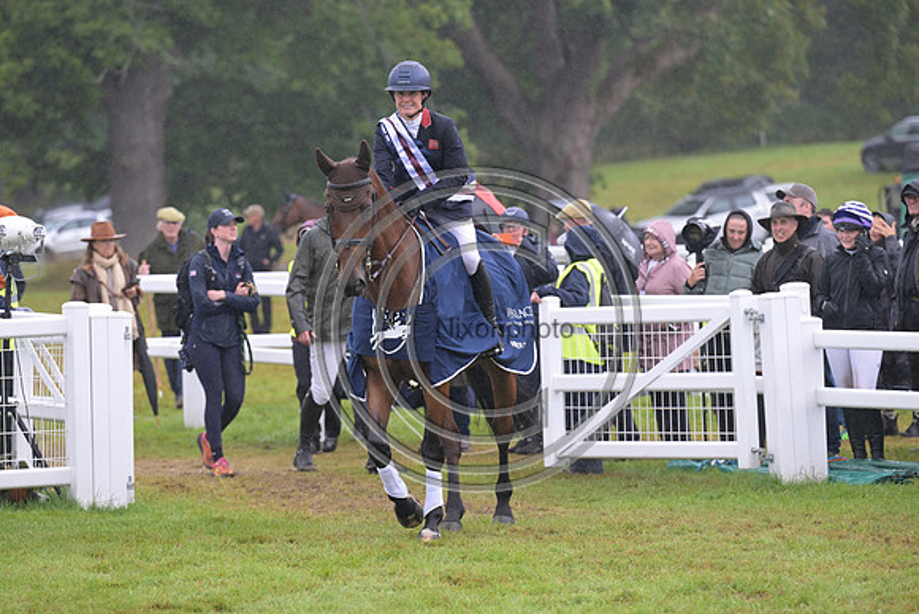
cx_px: 460
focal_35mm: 200
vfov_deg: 6.9
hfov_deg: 10.3
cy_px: 307
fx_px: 5107
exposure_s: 1/1250
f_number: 4.5
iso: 1400
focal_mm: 200
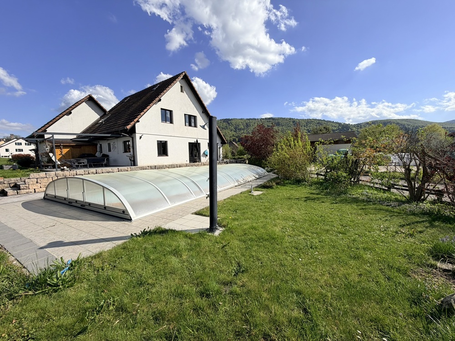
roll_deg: +1.5
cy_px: 170
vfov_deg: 85.7
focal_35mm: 14
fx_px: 184
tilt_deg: -4.5
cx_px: 228
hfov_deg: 102.1
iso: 20
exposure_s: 1/1125
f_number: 2.2
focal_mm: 2.22
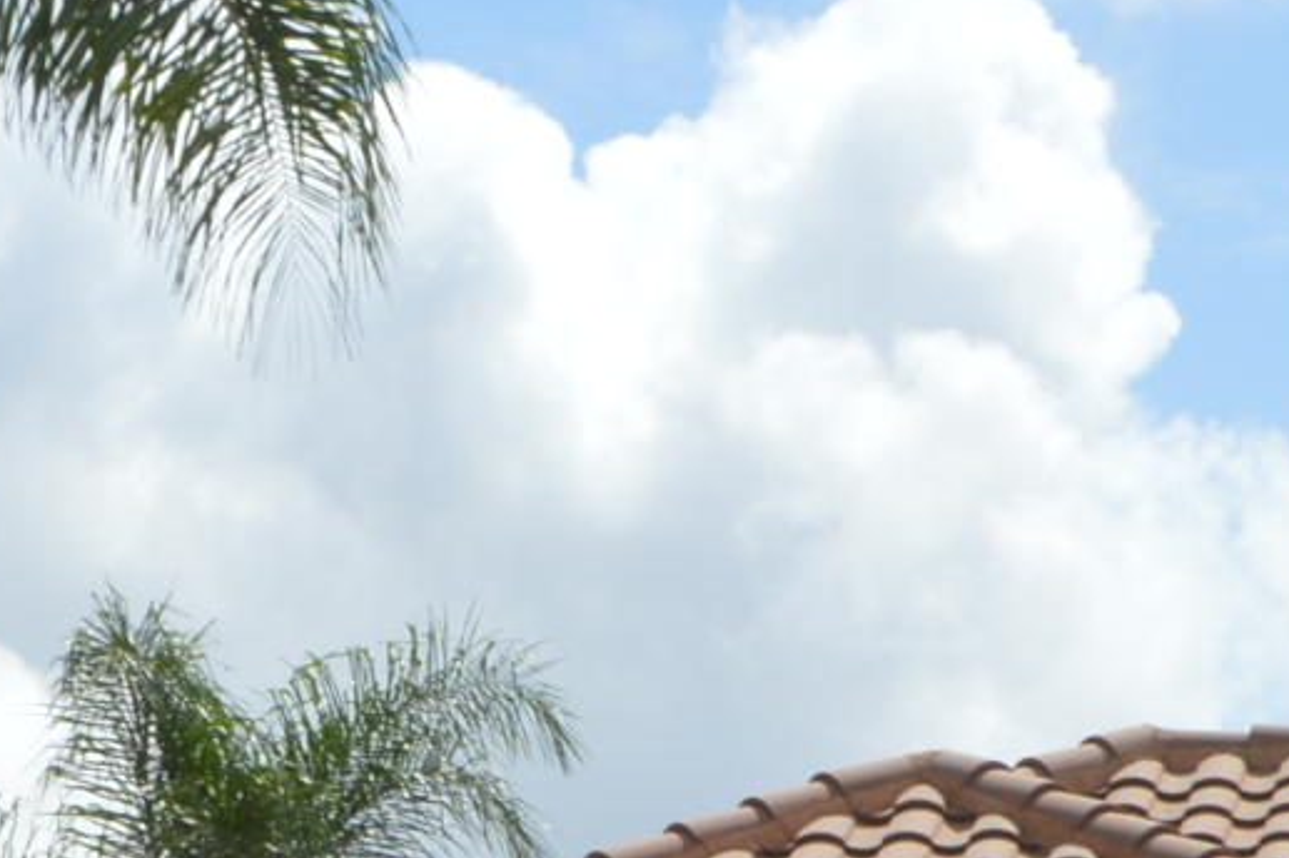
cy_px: 1950
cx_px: 474
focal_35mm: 261
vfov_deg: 5.1
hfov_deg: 7.9
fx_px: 9339
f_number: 10
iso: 100
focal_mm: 30
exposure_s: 1/200
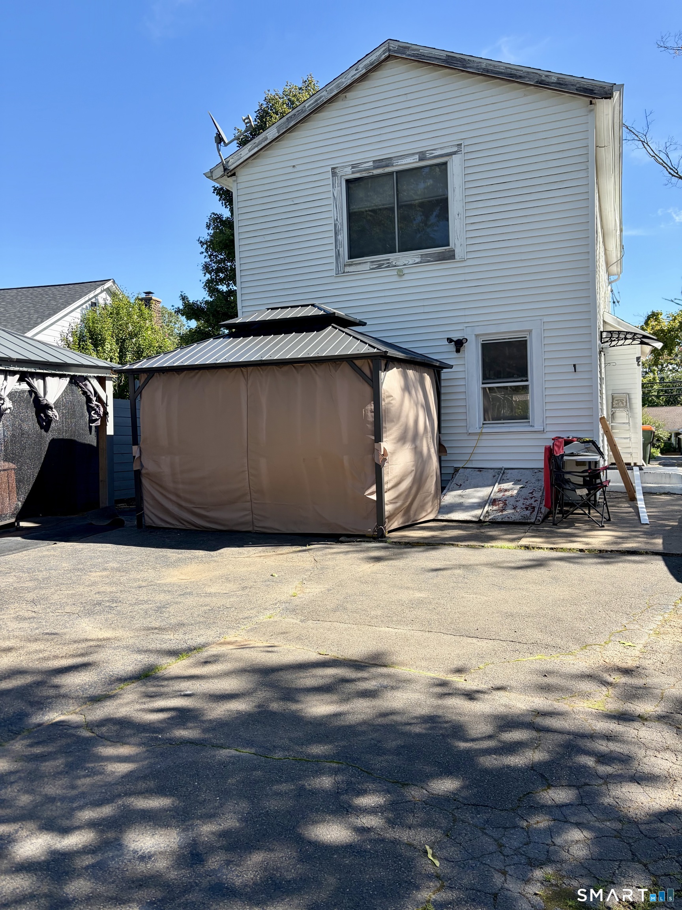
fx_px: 683
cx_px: 341
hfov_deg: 53.1
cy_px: 455
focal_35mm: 26
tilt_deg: -2.4
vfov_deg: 67.3
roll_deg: +2.4
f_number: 1.6
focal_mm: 5.96
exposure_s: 1/1196
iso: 50
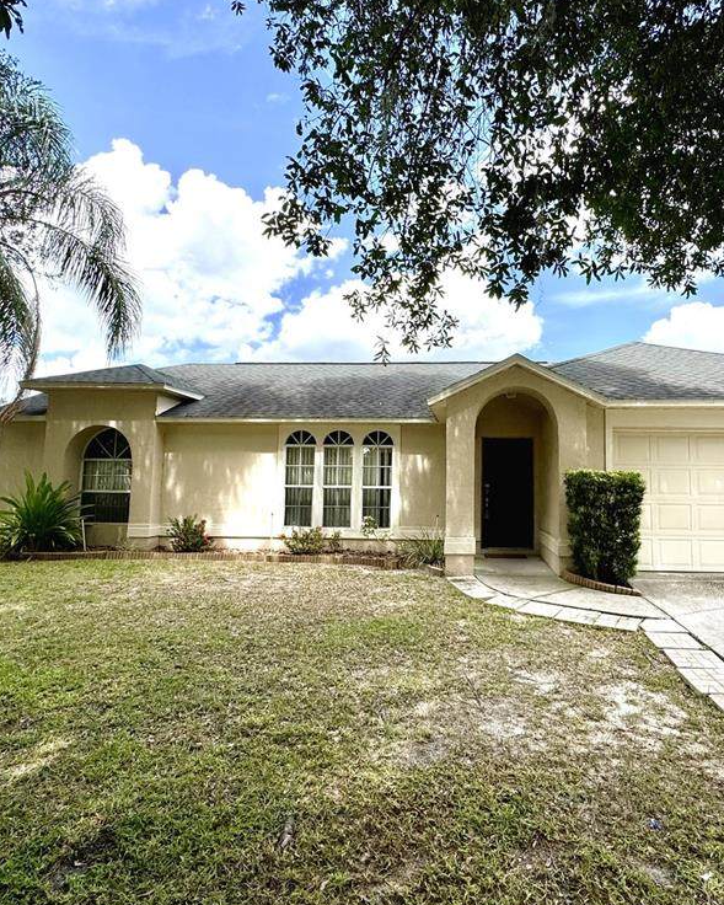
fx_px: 509
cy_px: 446
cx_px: 449
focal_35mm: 19
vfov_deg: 83.3
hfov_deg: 69.8
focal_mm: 2.22
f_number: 2.2
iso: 50
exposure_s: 1/1256
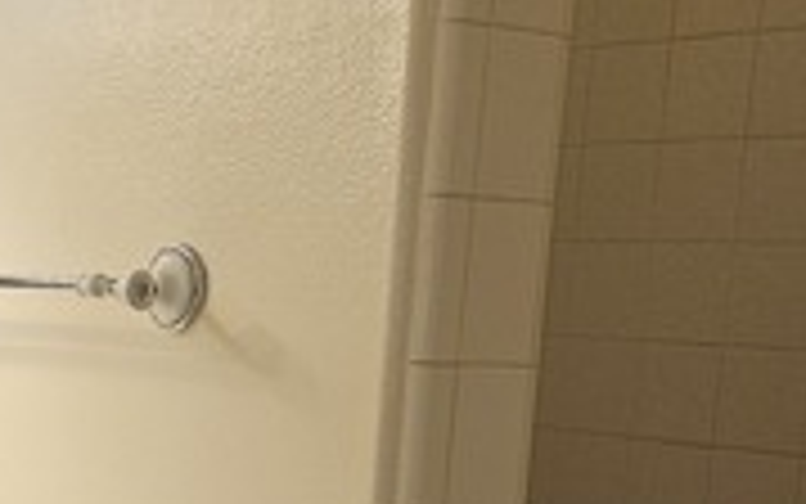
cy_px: 628
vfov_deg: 13.9
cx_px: 23
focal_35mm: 91
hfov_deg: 22.0
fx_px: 2000
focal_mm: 5.4
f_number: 1.8
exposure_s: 1/120
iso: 50
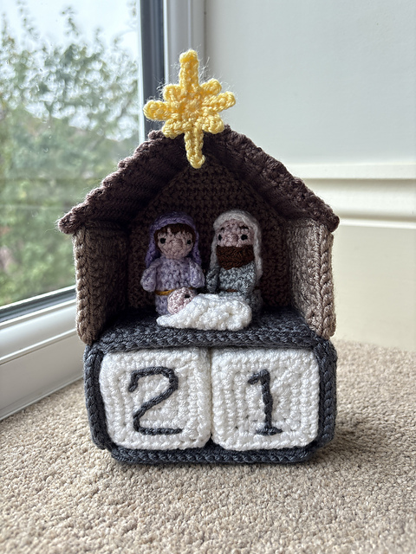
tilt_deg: -12.4
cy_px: 277
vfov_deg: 67.3
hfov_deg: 53.1
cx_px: 208
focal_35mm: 26
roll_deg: +0.4
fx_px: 417
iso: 125
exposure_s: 1/65
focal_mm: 5.96
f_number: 1.6
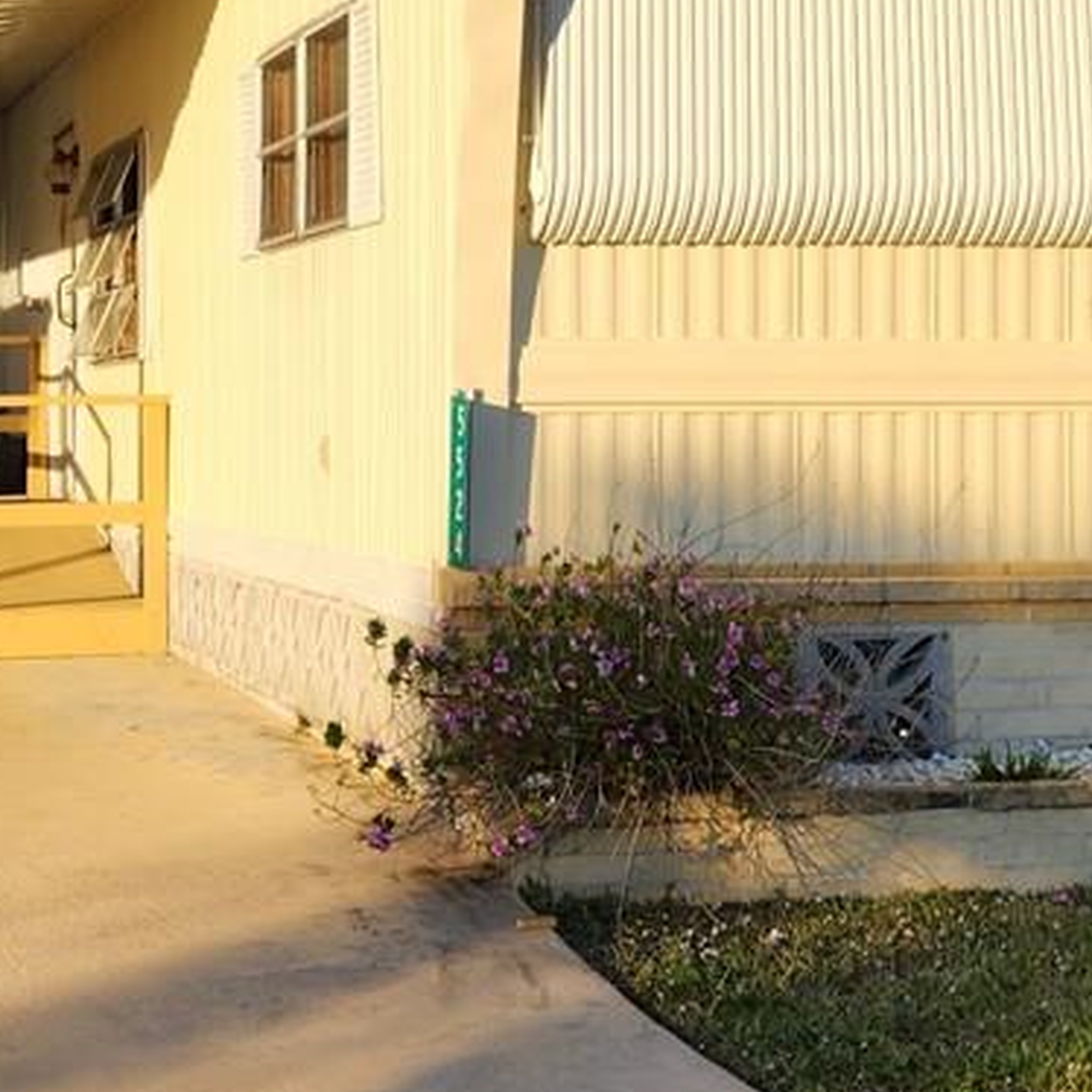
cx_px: 493
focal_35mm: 87
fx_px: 3105
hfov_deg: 19.9
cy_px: 458
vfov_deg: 19.9
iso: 20
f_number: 1.8
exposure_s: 1/1414
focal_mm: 5.4
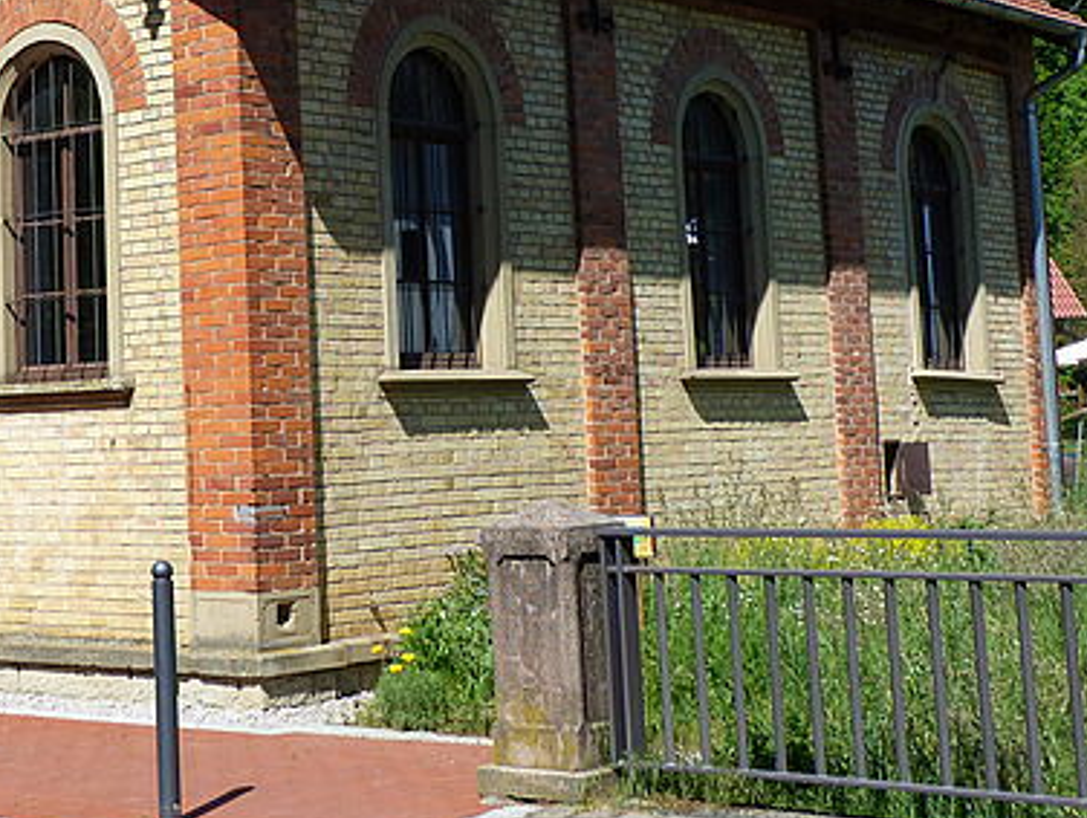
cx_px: 214
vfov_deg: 19.2
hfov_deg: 25.2
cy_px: 133
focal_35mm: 76
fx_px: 2390
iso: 100
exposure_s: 1/800
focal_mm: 7.8
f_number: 4
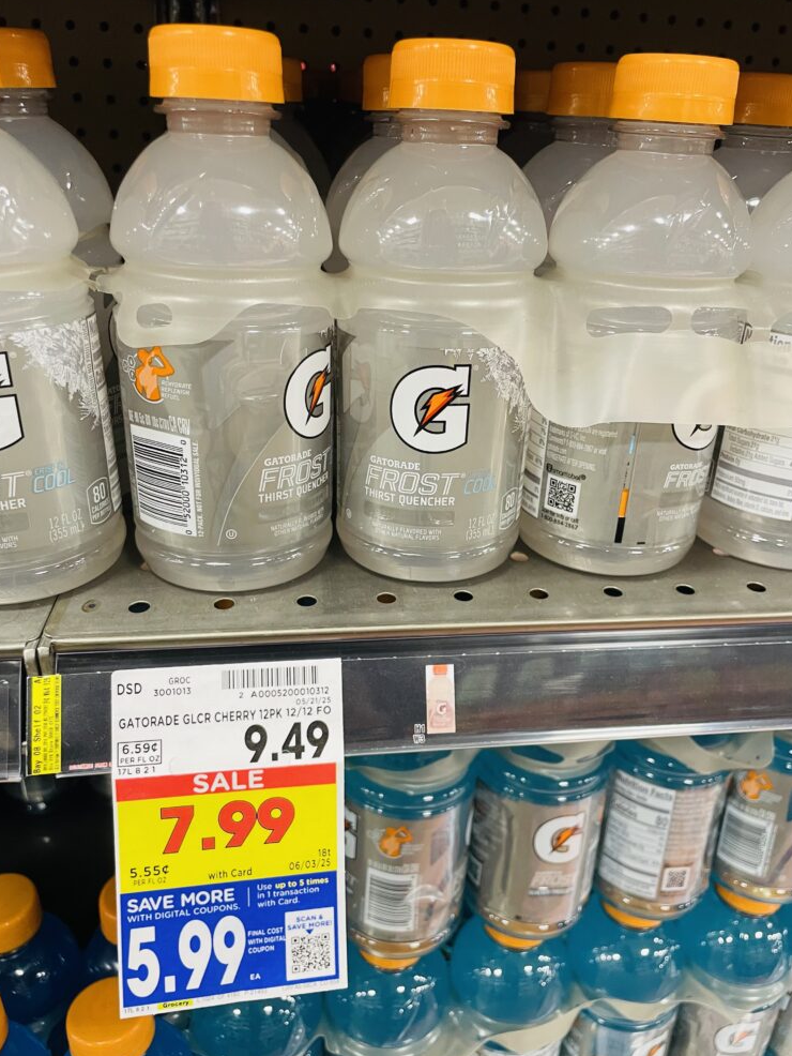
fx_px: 823
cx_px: 403
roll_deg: -2.8
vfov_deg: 65.3
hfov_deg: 51.4
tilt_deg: -26.7
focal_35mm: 27
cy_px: 518
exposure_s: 1/60
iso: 250
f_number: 1.6
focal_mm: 4.2
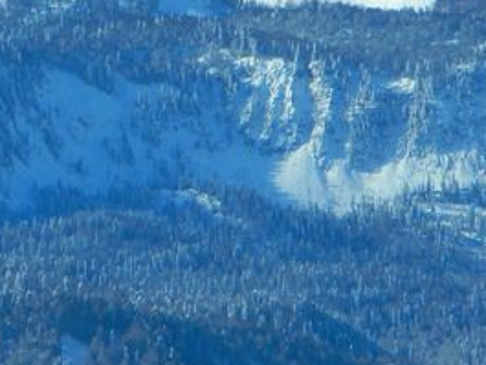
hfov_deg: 3.3
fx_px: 8442
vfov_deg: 2.5
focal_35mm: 601
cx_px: -83
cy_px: 43
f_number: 5.1
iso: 80
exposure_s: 1/800
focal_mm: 31.8
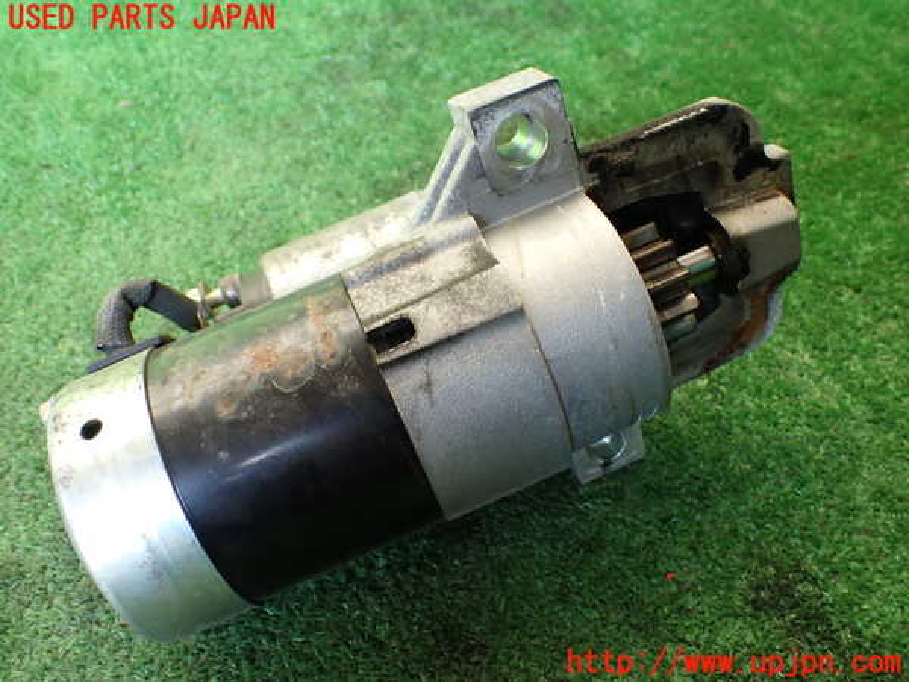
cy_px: 341
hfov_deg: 60.0
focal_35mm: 30
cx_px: 454
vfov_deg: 46.8
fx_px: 788
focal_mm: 5.4
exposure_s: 1/125
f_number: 2.3
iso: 160
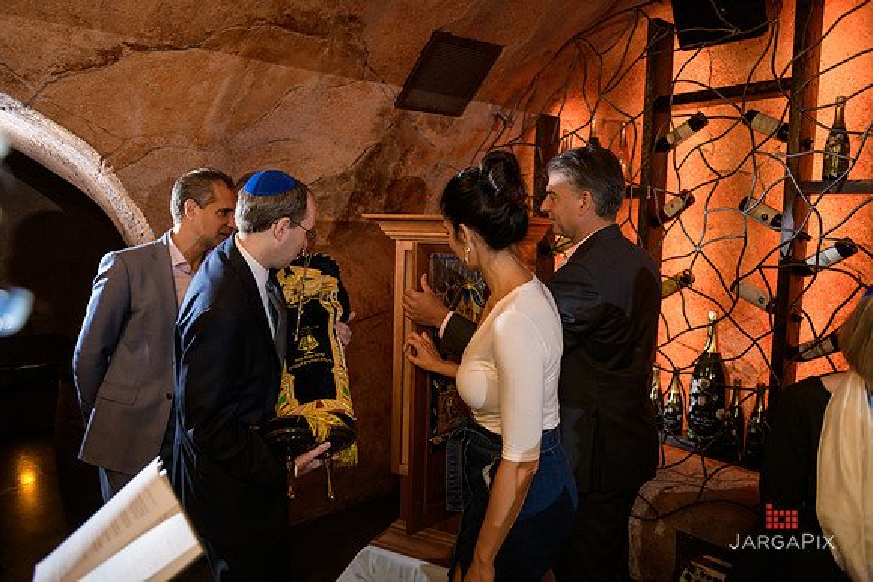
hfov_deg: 67.4
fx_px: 655
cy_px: 291
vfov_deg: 48.0
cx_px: 436
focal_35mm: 27
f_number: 3.2
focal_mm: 27
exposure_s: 1/125
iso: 1600
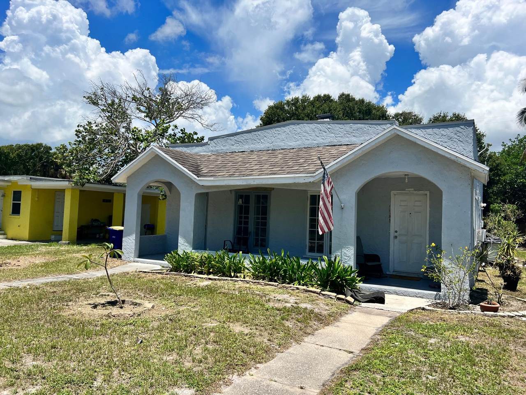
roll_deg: -1.6
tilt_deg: +2.7
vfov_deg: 53.1
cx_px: 263
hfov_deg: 67.3
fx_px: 395
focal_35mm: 26
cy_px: 198
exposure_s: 1/6211
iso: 50
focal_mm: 5.7
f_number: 1.5
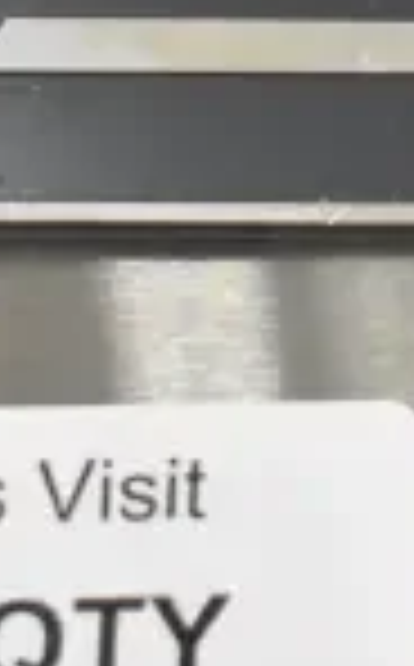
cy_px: -83
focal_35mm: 265
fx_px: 4803
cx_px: 1202
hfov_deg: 4.7
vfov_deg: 7.9
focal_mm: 42
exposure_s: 1/200
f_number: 7.1
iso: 6400
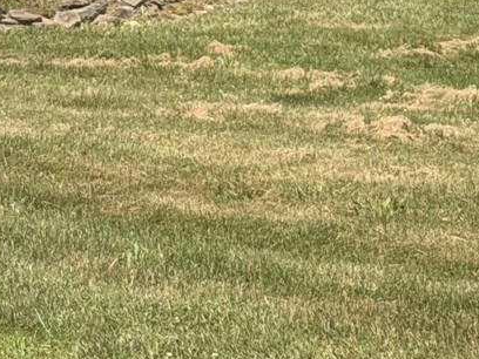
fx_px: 3335
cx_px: 158
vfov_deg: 6.0
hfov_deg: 8.2
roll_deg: -1.2
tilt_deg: +0.1
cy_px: -436
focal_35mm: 241
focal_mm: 6.76
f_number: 1.78
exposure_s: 1/4329
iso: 64
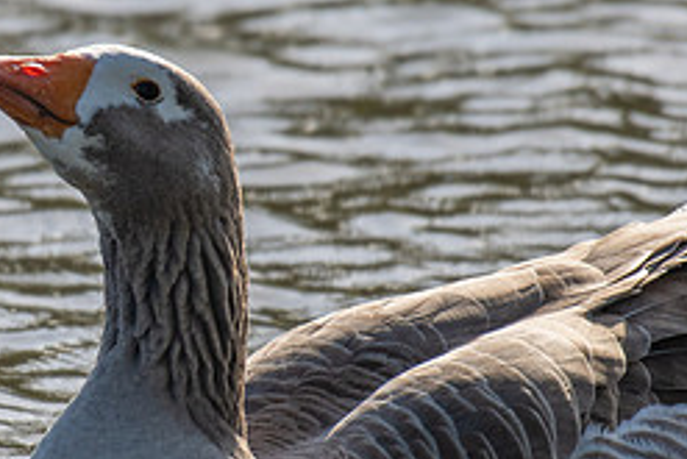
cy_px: 273
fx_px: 38207
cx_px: 70
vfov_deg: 0.7
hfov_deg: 1.0
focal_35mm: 2001
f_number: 5.6
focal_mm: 460
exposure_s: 1/1600
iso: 250
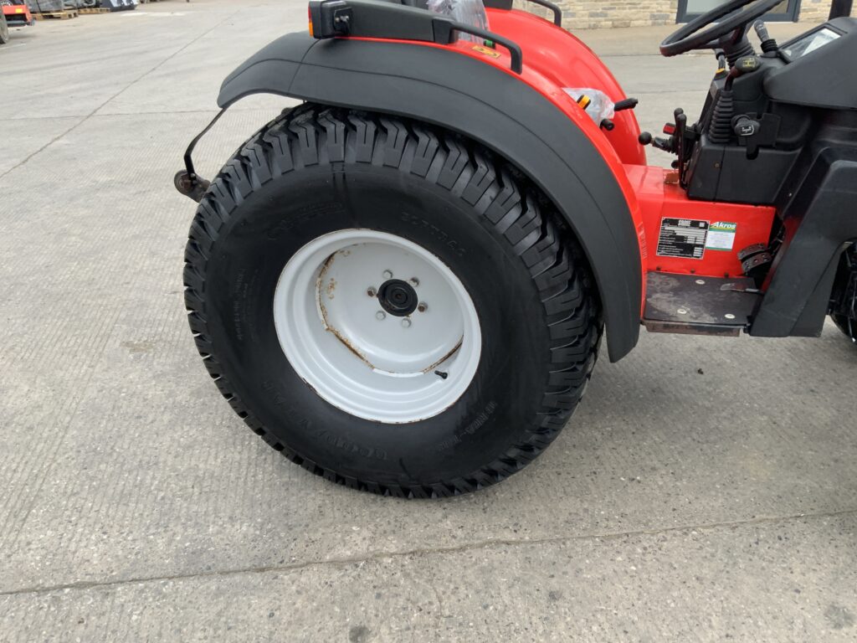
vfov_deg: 48.2
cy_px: 322
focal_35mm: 29
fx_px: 718
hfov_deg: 61.7
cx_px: 428
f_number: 1.8
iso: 16
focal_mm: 3
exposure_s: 1/307
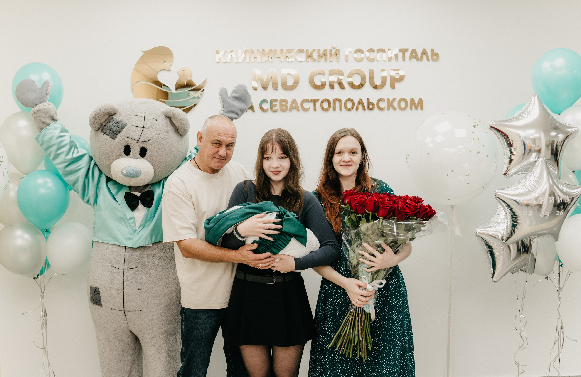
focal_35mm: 37
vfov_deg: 35.6
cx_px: 282
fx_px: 586
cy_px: 188
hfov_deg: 52.7
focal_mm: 35
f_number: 4
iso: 400
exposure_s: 1/160
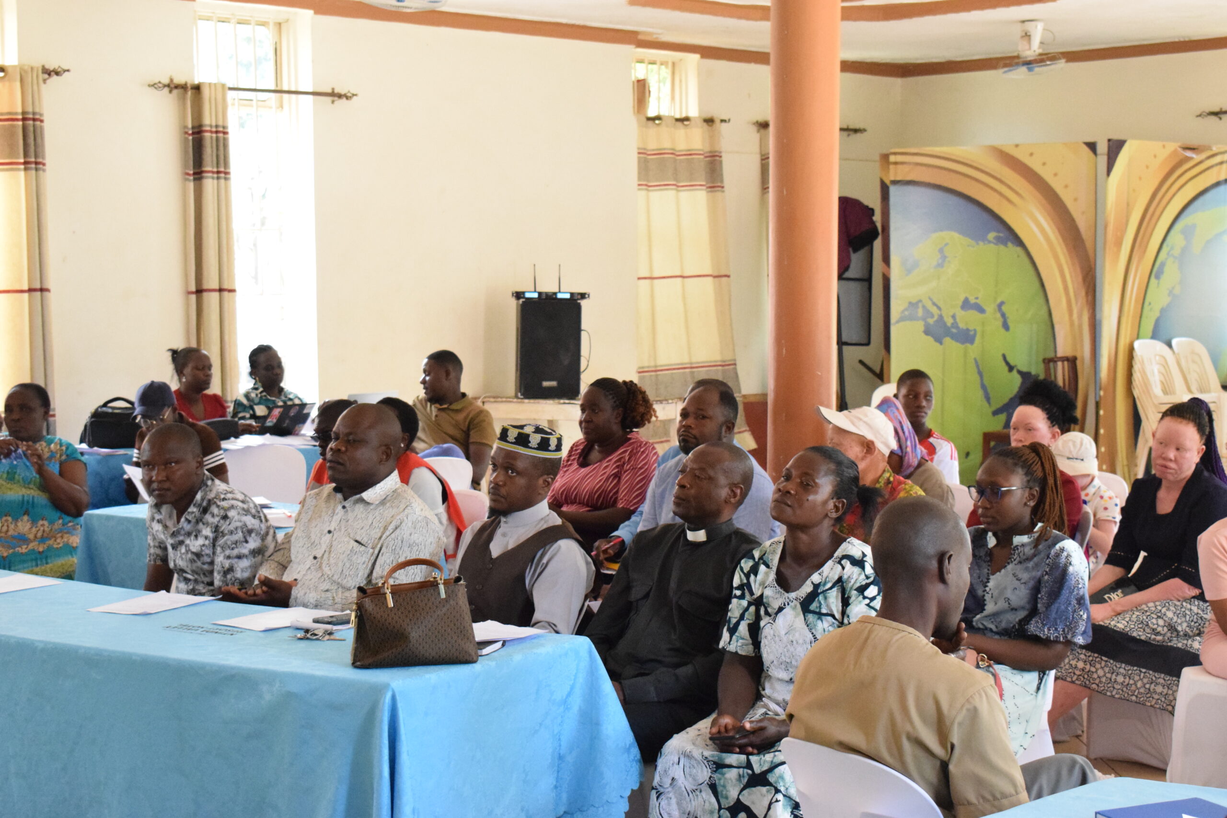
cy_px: 409
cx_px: 614
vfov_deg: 21.6
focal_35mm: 63
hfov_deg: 31.9
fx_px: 2147
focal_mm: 42
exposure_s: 1/160
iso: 7200
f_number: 8
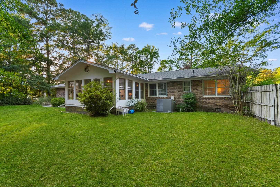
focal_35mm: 15
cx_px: 140
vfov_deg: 77.3
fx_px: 117
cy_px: 94
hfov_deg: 100.4
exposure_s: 1/25
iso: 100
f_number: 4.5
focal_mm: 10
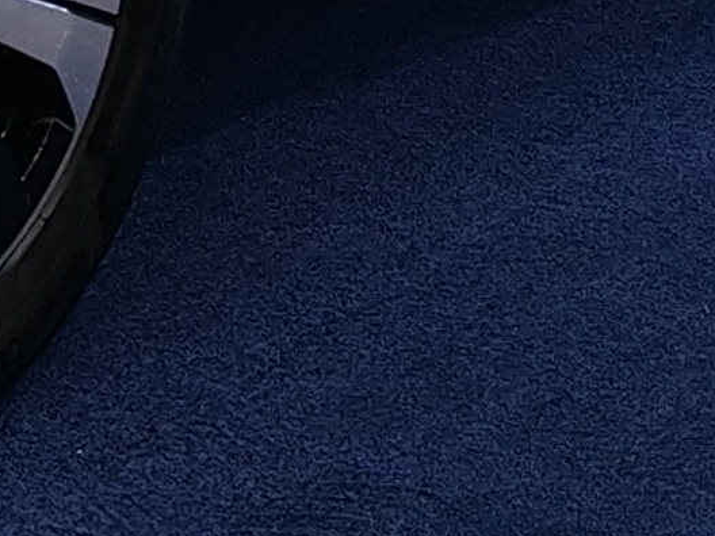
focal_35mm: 264
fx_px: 5453
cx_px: -519
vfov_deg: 5.4
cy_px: -738
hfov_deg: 7.3
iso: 60
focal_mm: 6.12
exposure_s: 1/100
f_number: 1.9
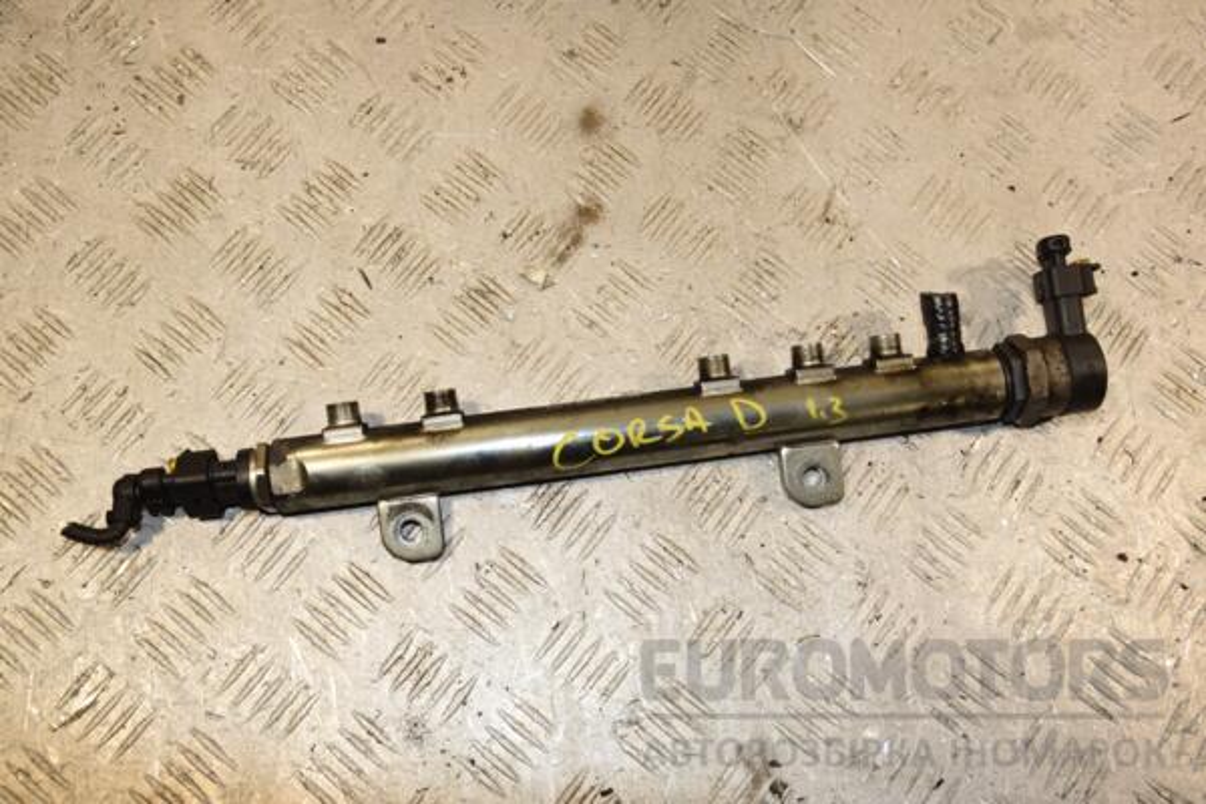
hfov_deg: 53.1
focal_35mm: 36
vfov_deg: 36.9
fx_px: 1206
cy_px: 402
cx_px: 603
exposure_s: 1/200
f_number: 10
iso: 800
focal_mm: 24
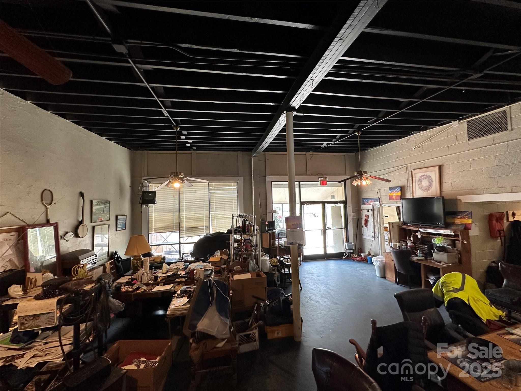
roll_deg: +1.8
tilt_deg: +3.0
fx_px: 211
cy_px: 196
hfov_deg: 102.1
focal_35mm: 14
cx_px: 260
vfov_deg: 85.7
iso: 200
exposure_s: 1/60
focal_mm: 2.22
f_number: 2.2
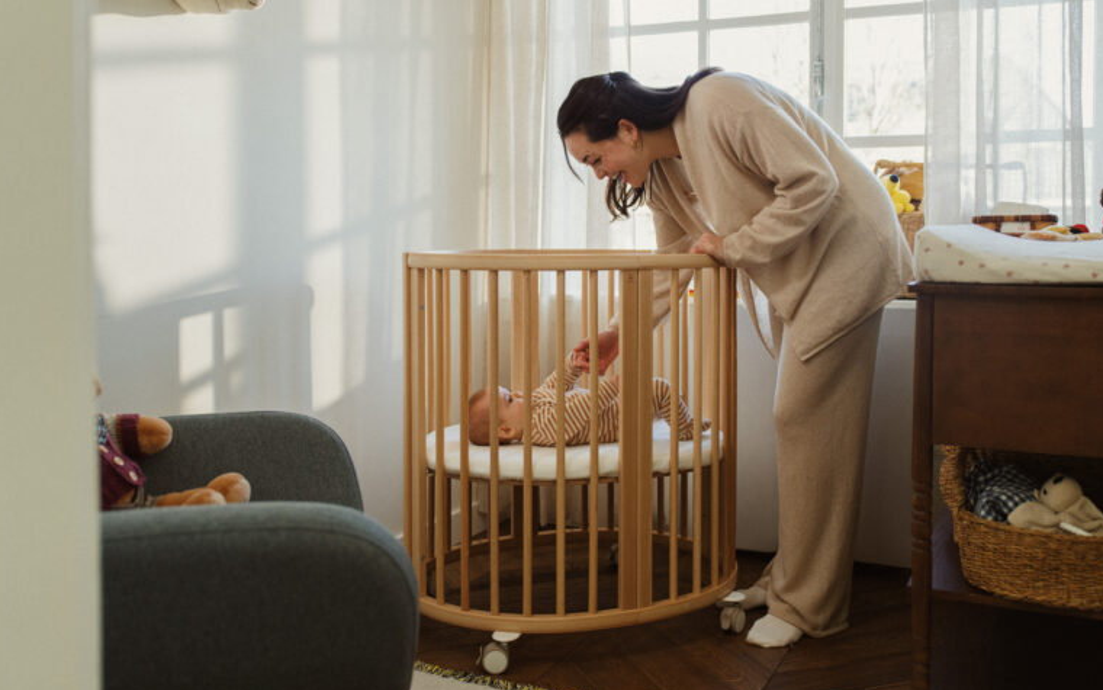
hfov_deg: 55.3
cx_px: 552
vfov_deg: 36.3
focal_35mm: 35
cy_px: 325
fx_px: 1052
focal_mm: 34
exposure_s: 1/200
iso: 640
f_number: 2.8
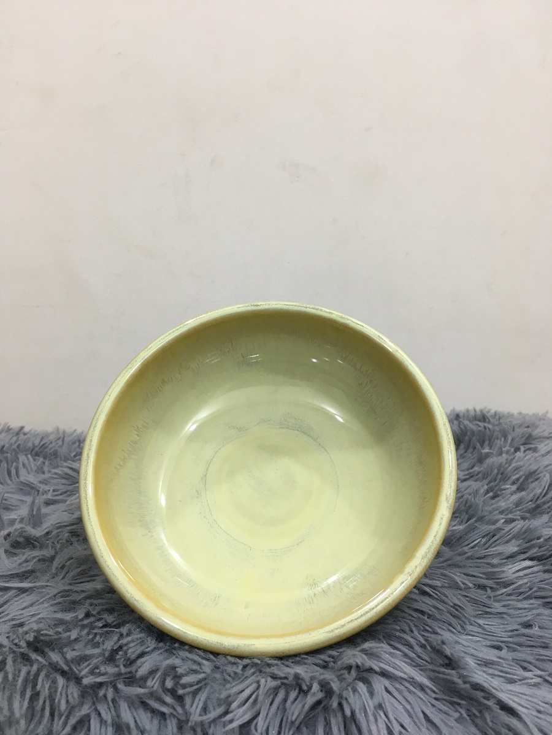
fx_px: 617
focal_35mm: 29
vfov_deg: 61.7
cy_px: 368
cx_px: 276
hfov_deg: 48.2
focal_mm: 4.15
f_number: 2.2
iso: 100
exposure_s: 1/33
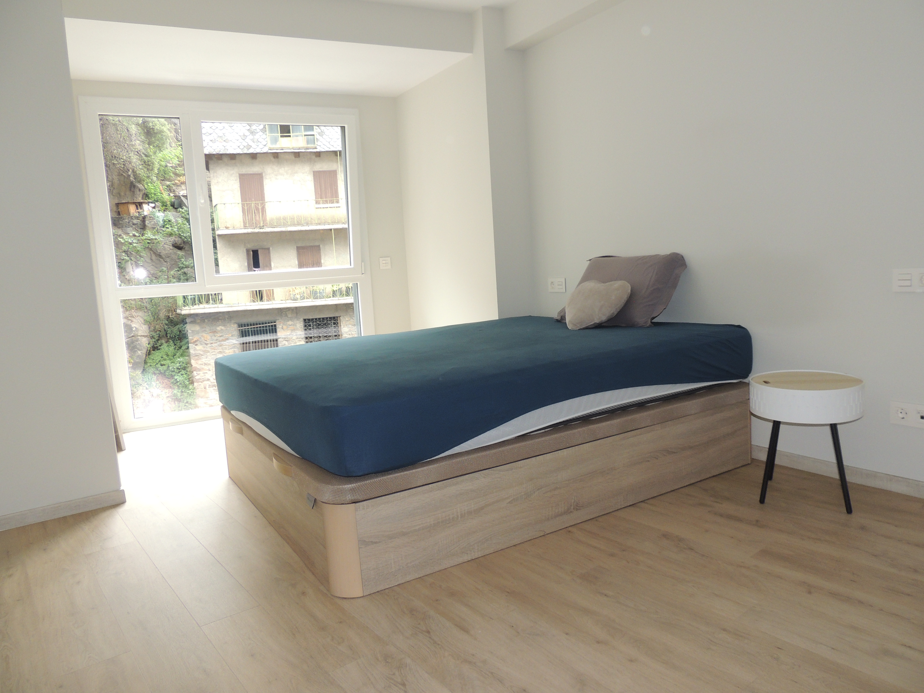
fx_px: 641
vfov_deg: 56.8
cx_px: 462
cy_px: 346
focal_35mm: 24
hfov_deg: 71.6
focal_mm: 4.3
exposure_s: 1/40
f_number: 3
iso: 250
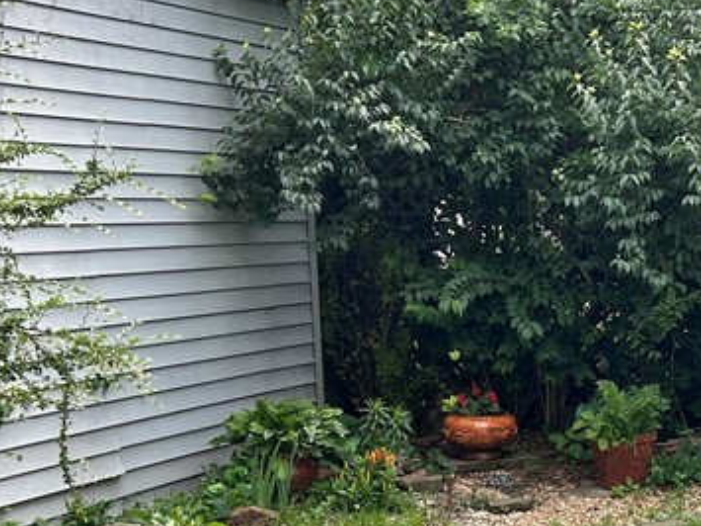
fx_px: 1518
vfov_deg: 19.3
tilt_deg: -10.4
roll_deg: +1.2
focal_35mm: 75
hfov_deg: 24.8
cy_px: 475
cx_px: 691
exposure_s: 1/526
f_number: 1.5
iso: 50
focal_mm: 5.7
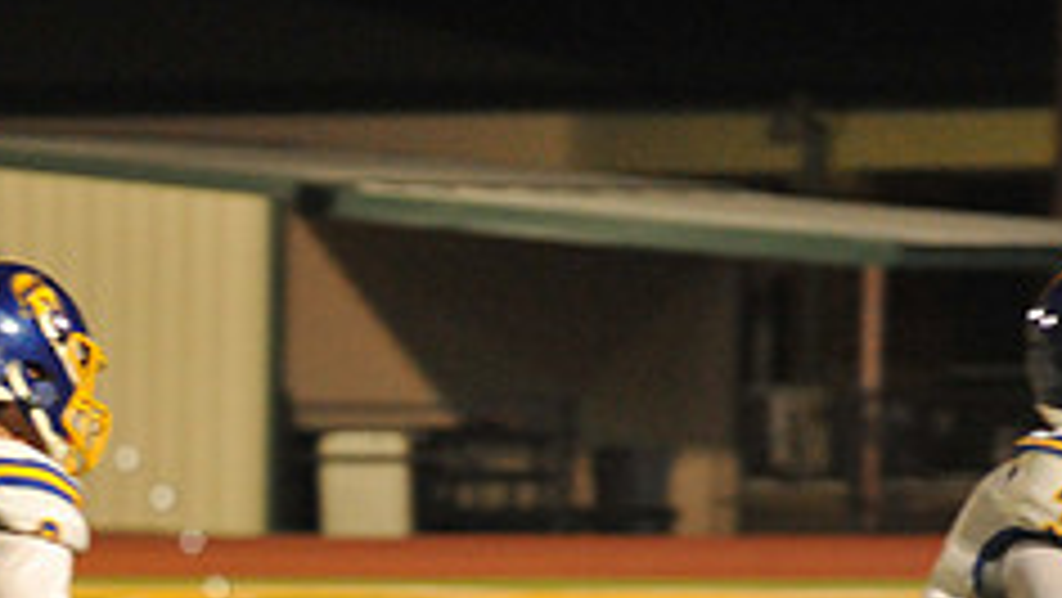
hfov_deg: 4.2
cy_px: 751
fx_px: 14509
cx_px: -166
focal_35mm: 515
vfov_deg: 2.4
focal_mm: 200
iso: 5000
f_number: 5.6
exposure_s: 1/200
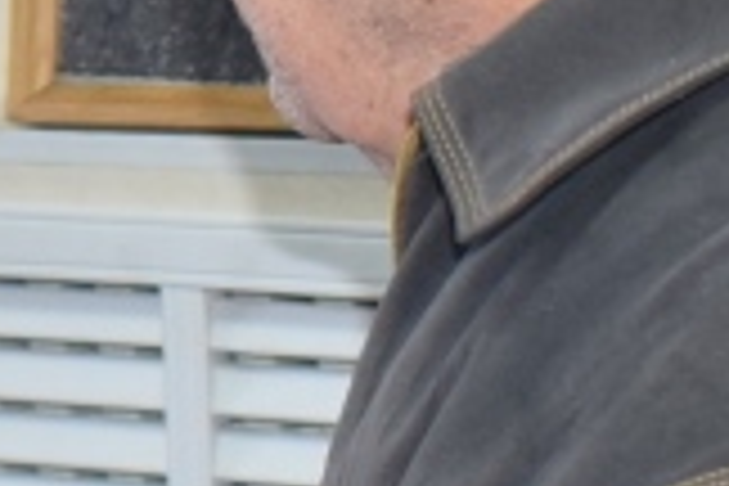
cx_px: -702
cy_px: 344
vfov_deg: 6.3
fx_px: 4417
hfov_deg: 8.9
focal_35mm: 218
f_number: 4.5
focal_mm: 23
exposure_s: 1/80
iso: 800
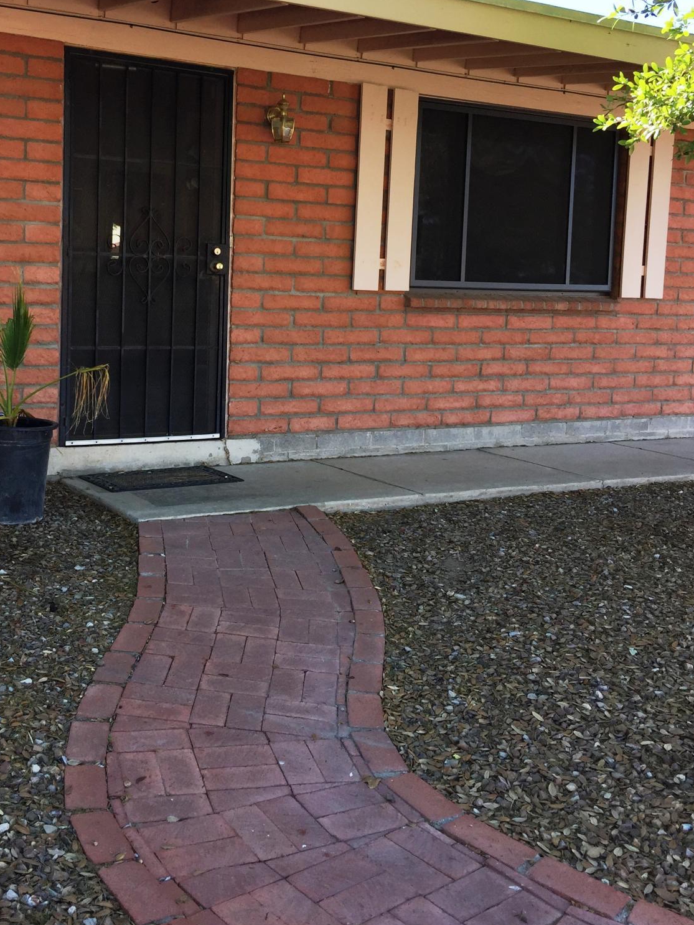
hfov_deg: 36.5
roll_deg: -2.1
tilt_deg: -4.6
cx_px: 244
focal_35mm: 39
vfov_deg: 47.6
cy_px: 381
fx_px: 1043
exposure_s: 1/373
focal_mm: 4.15
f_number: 2.2
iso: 32
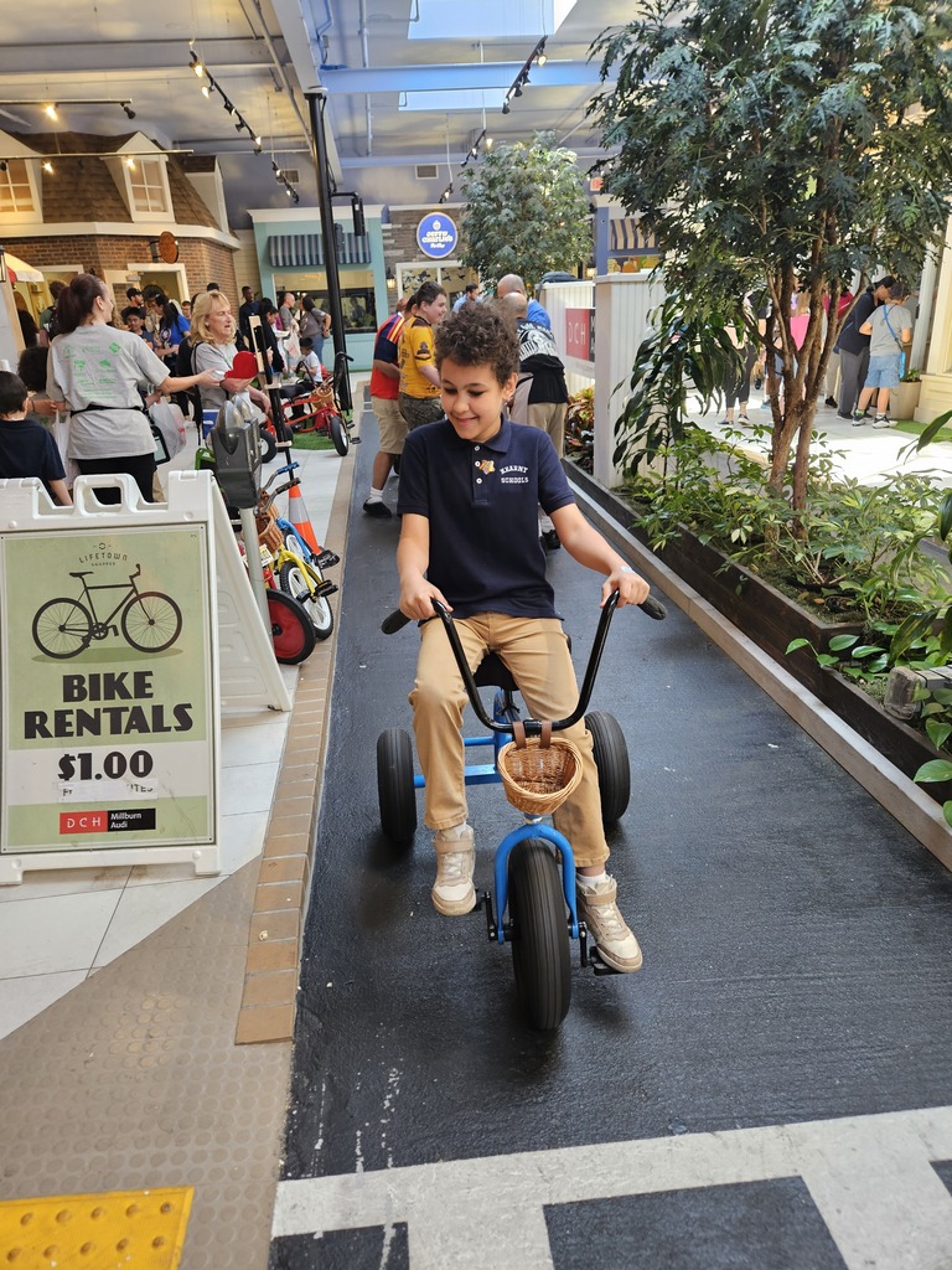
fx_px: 843
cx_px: 476
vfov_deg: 73.9
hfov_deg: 58.9
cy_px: 635
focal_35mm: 23
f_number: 1.8
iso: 100
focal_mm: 5.4
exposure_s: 1/120
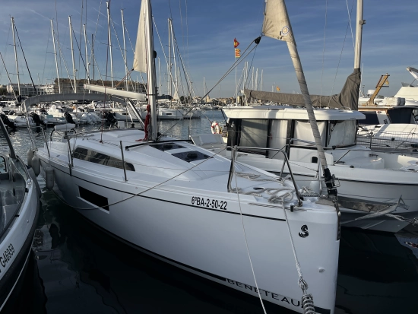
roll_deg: -0.9
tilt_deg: -9.3
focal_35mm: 26
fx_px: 314
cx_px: 209
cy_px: 157
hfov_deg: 67.3
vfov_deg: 53.1
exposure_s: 1/3049
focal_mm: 5.1
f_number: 1.6
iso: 50
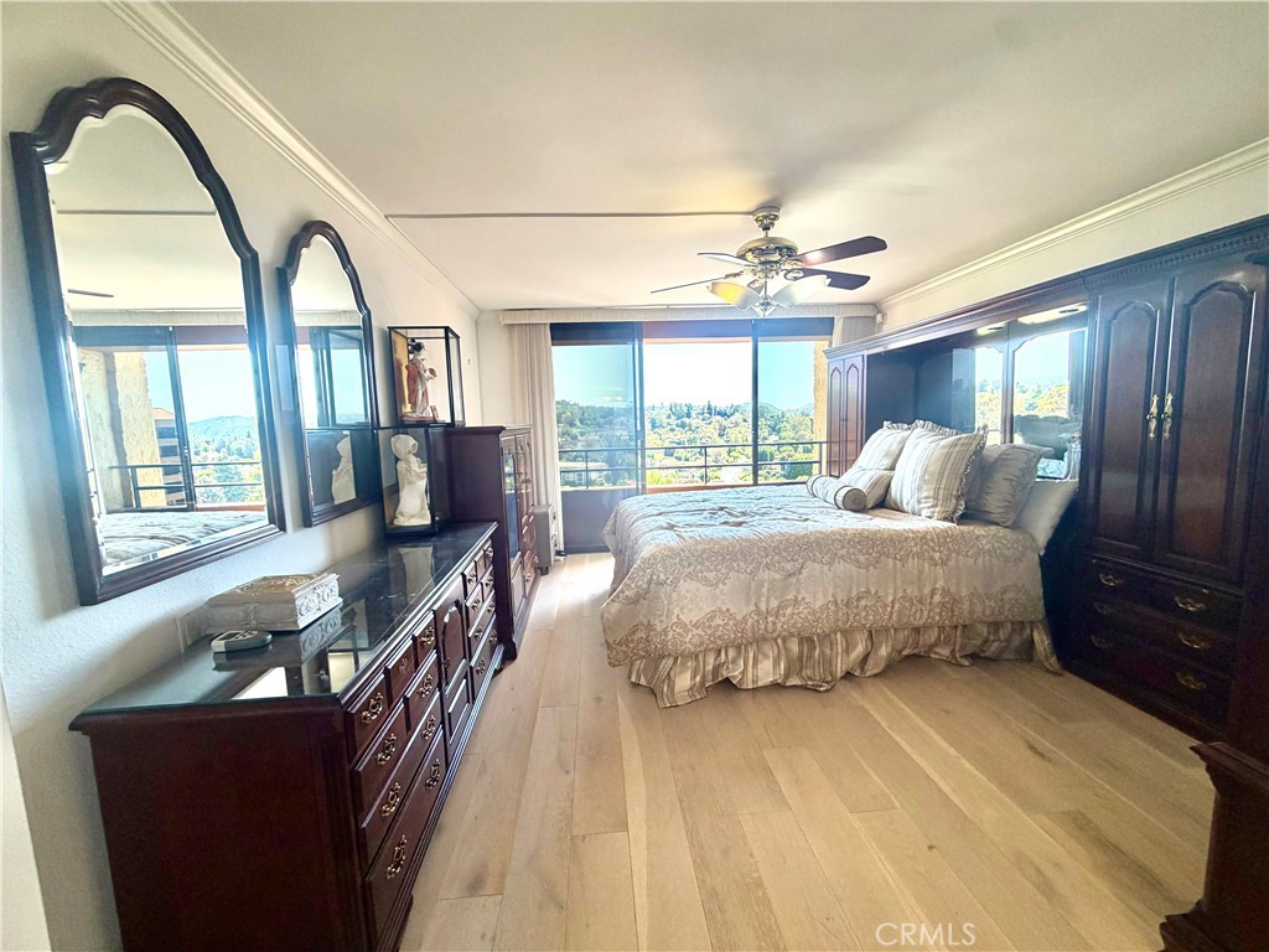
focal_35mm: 14
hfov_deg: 102.1
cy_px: 476
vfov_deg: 85.7
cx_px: 634
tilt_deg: -6.8
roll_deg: +1.6
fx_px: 513
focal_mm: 2.22
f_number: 2.2
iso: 125
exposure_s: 1/120
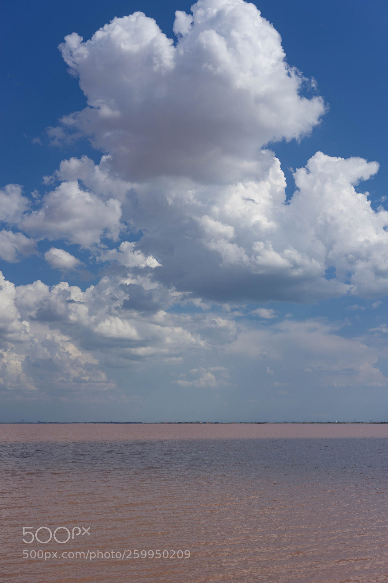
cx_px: 194
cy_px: 292
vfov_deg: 54.4
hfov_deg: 37.8
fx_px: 566
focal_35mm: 35
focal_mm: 35
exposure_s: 1/400
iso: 100
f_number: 11
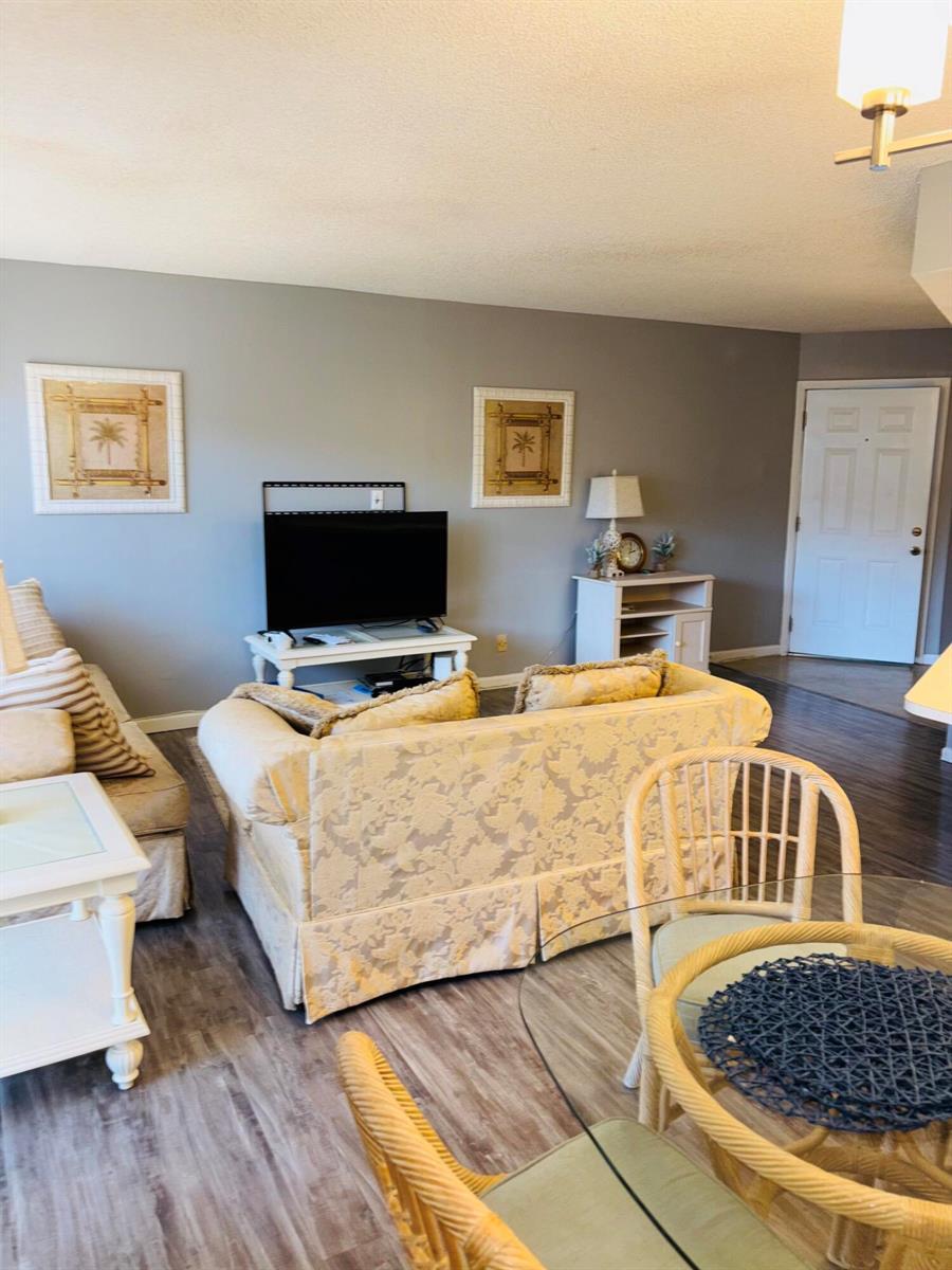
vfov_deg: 67.3
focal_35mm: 26
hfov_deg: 53.1
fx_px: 953
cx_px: 476
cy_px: 635
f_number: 1.6
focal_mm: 5.96
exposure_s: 1/28
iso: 40
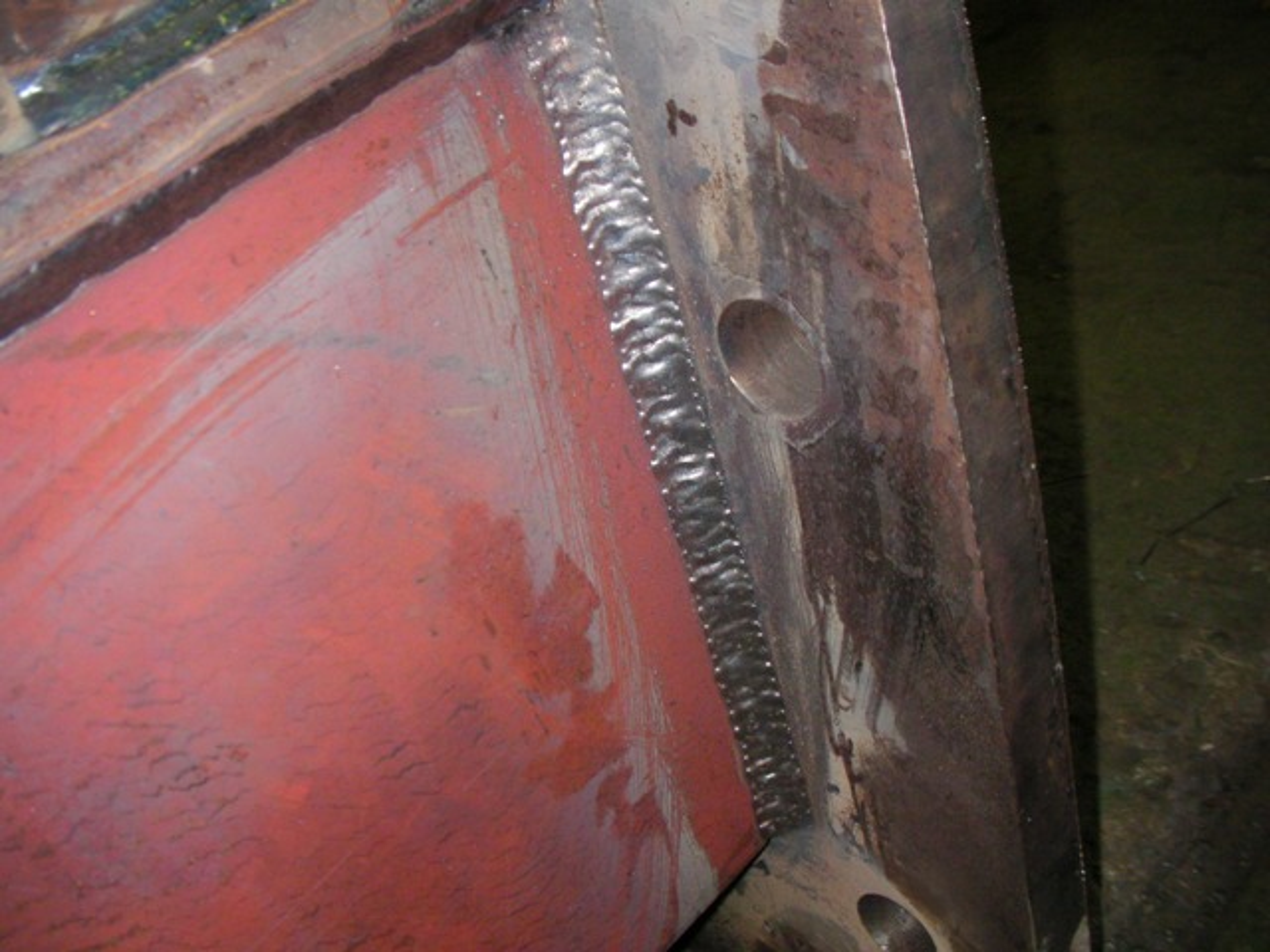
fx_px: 1394
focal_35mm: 38
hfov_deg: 49.0
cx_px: 635
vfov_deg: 37.7
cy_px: 476
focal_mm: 6.3
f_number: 3.5
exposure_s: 1/30
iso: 200
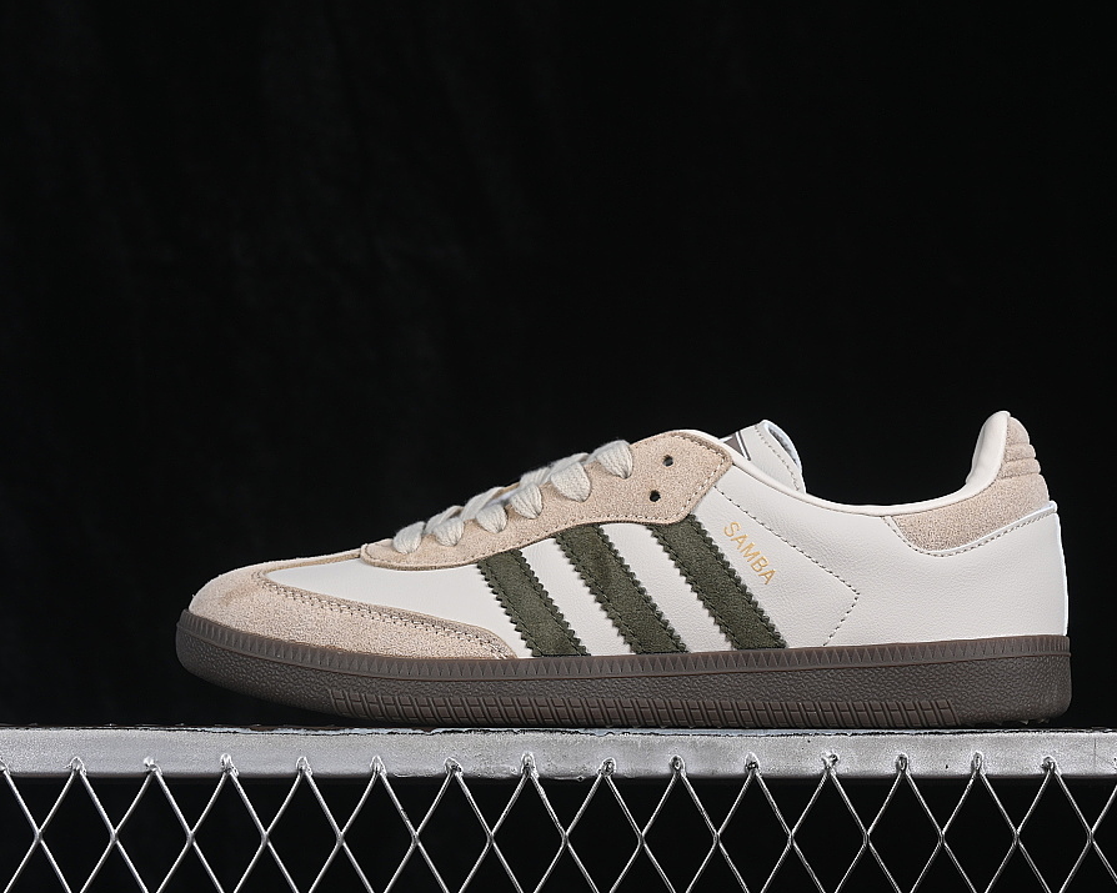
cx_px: 633
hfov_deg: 22.5
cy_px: 447
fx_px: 2810
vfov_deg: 18.1
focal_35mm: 85
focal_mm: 50
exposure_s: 1/80
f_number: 8
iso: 160
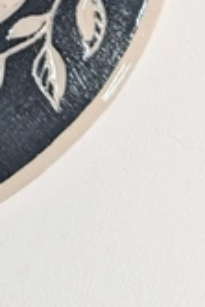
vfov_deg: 14.6
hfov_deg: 9.6
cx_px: -218
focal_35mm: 132
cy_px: -140
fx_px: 1125
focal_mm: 6.9
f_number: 1.68
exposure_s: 1/176
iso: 41
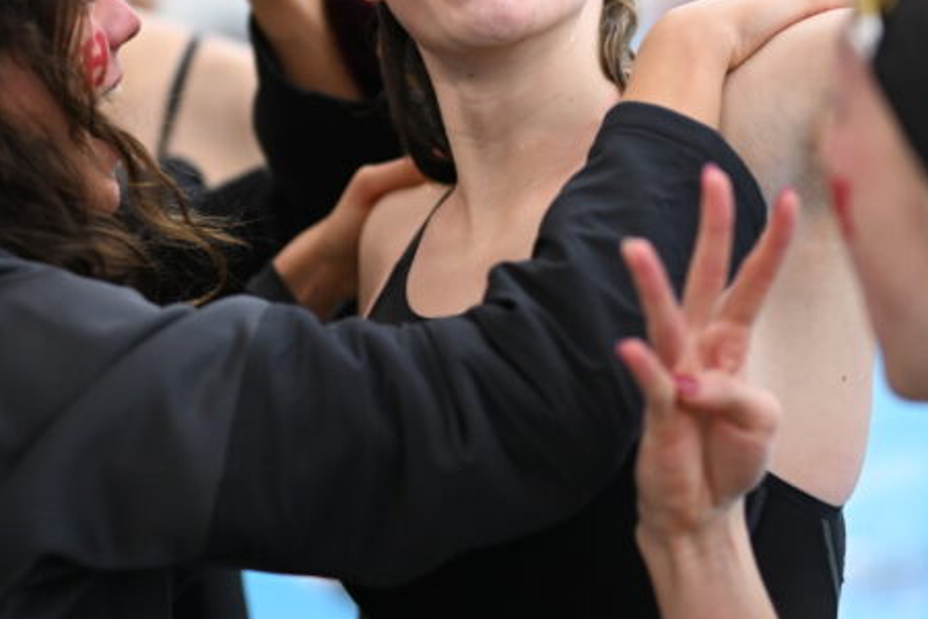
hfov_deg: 17.1
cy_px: 91
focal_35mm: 120
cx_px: 549
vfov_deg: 11.4
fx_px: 3093
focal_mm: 50
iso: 2000
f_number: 1.2
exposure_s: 1/2500
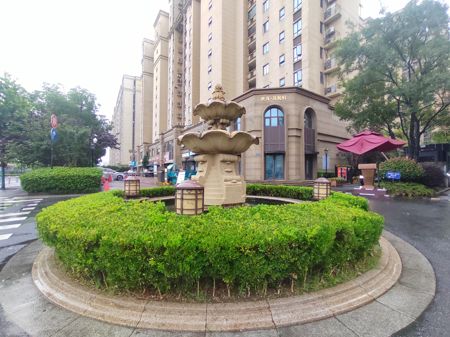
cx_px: 225
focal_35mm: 15
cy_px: 168
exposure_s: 1/50
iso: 191
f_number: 2.2
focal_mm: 2.87
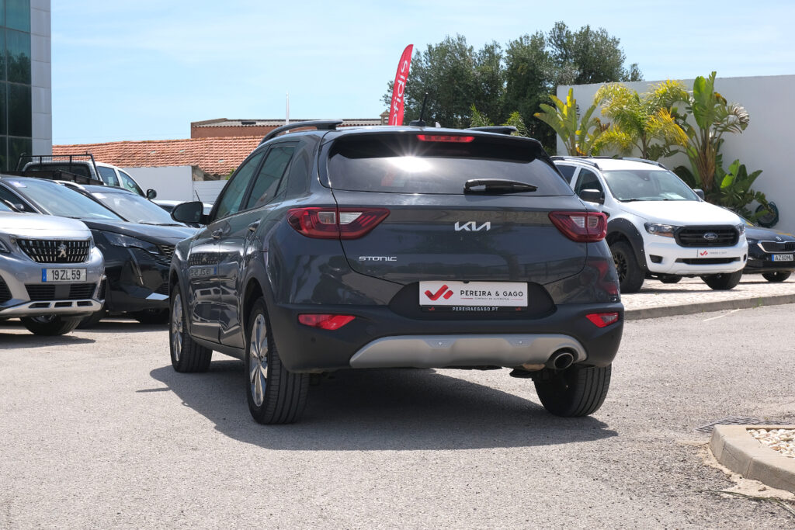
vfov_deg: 21.6
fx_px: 1391
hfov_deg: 31.9
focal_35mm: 63
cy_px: 265
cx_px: 398
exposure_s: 1/320
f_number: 9
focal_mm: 42
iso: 160
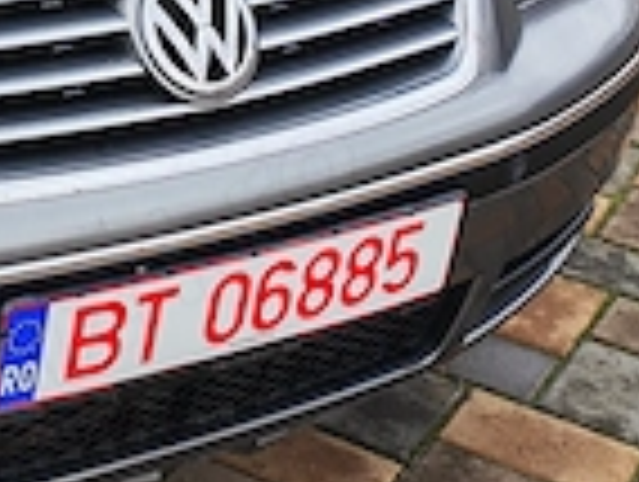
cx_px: -252
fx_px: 2182
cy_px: -297
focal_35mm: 118
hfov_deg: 15.6
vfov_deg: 11.9
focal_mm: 6.12
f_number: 1.9
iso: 100
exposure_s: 1/100
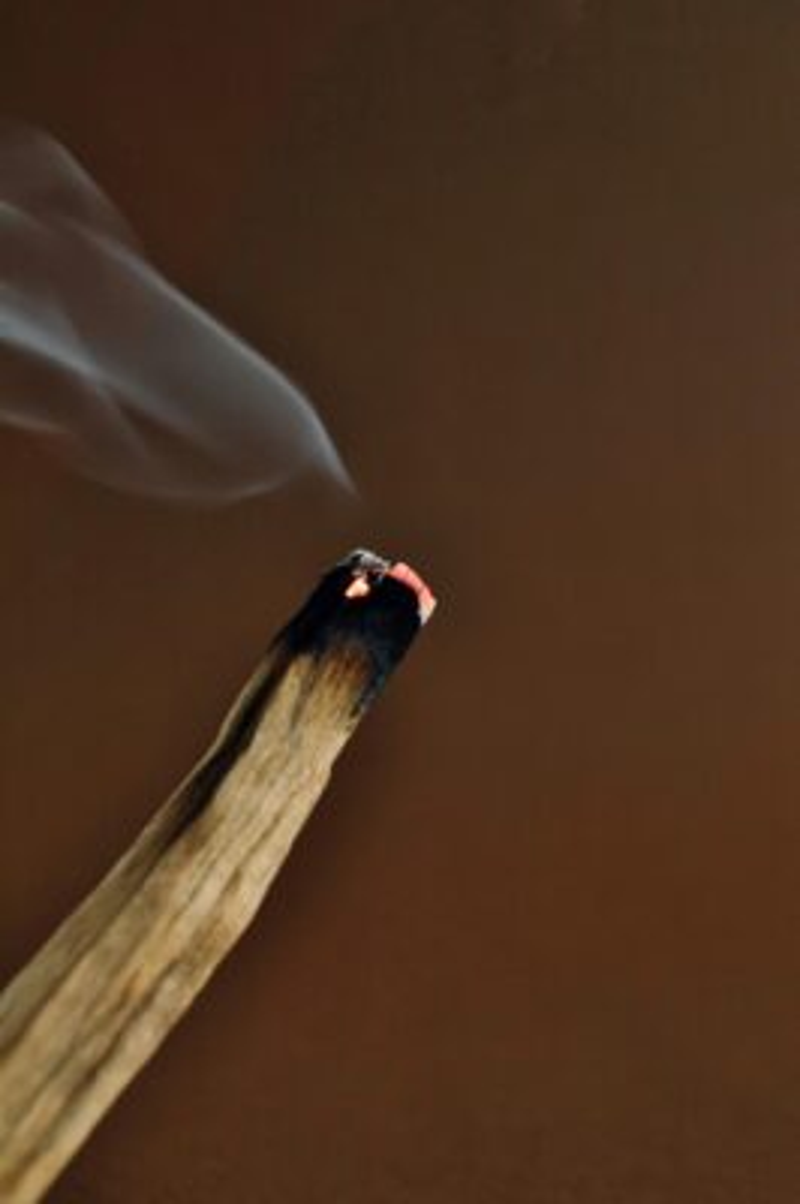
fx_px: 1603
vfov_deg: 41.1
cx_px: 400
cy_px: 602
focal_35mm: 48
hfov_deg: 28.0
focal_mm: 32
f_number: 7.1
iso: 1600
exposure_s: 1/8
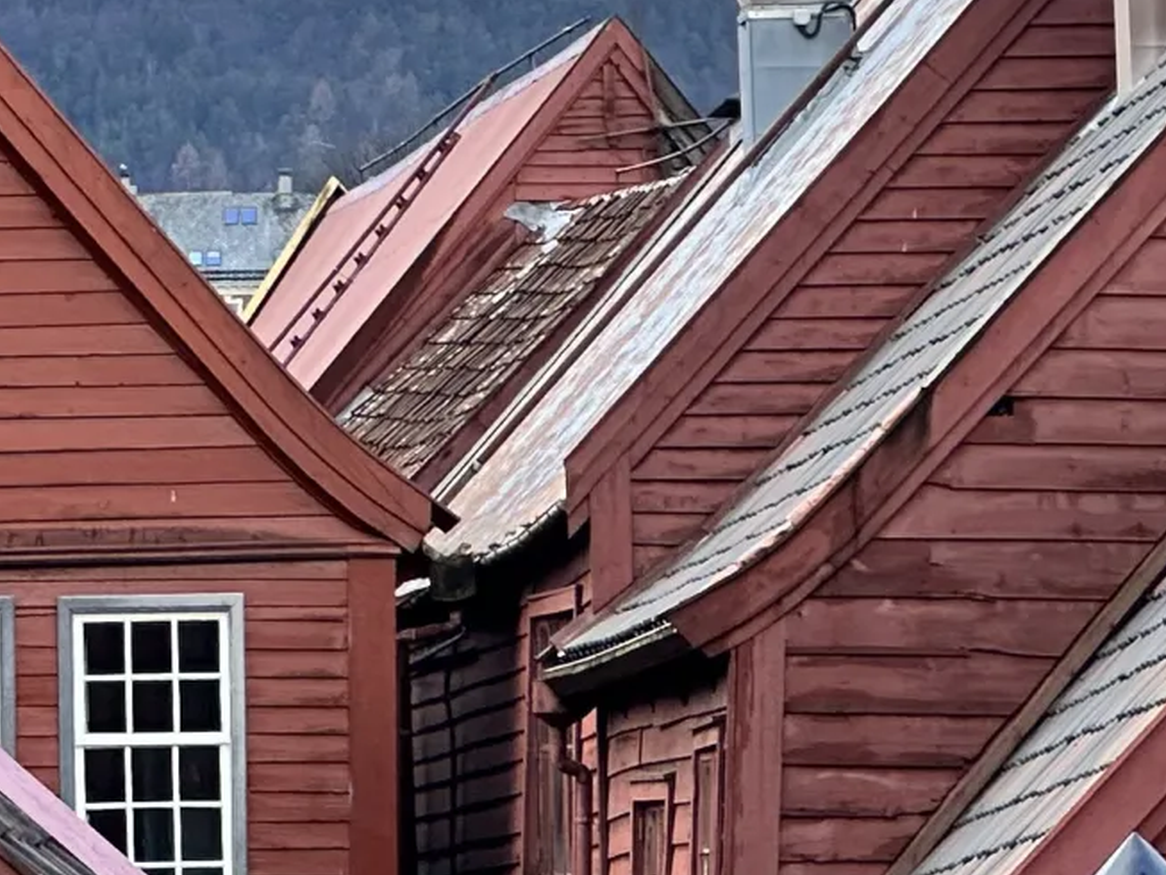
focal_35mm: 302
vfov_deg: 4.9
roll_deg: +0.4
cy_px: -204
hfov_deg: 6.5
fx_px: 10174
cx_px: -650
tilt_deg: +5.5
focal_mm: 9
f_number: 2.8
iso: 32
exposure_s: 1/196
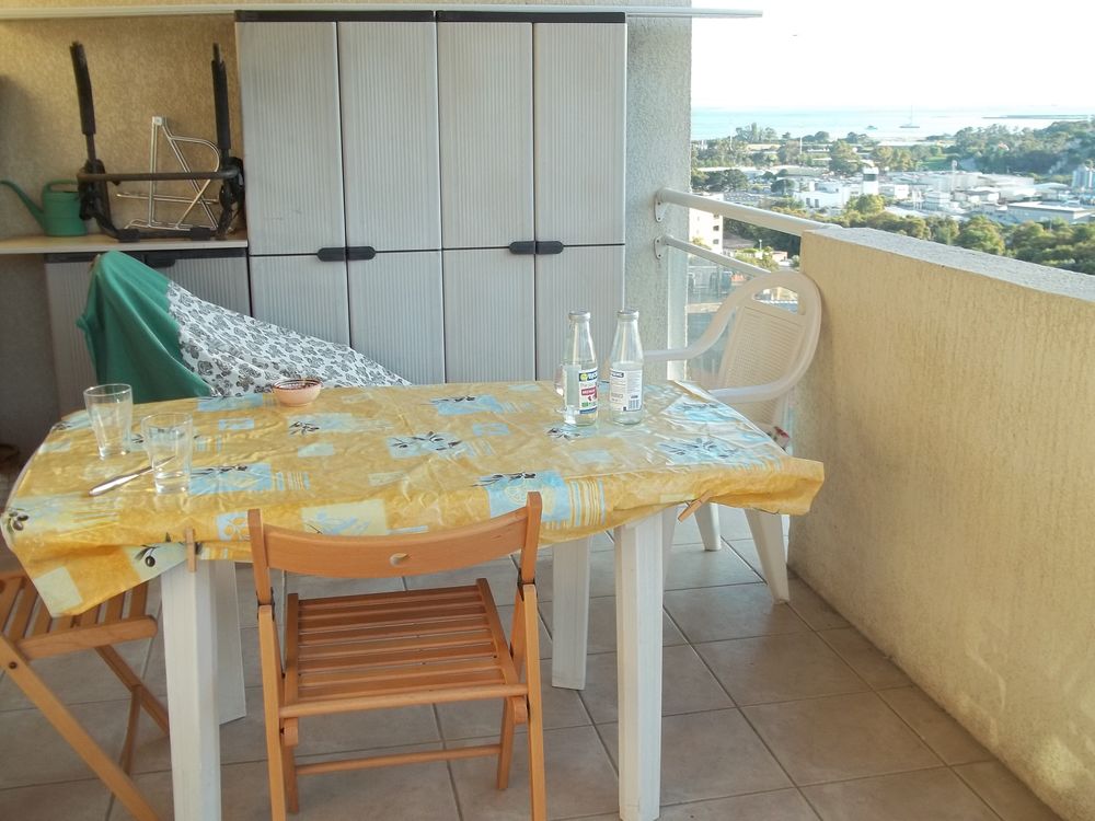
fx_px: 1139
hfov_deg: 51.4
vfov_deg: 39.7
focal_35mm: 36
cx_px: 548
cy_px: 410
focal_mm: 6.5
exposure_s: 1/100
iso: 64
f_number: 3.1
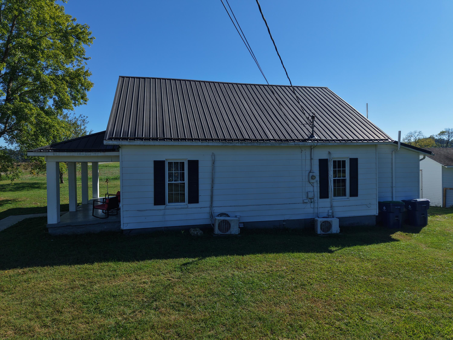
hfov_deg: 71.6
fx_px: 314
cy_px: 170
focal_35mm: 24
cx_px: 226
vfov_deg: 56.8
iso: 160
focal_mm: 8.67
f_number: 1.8
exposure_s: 1/160
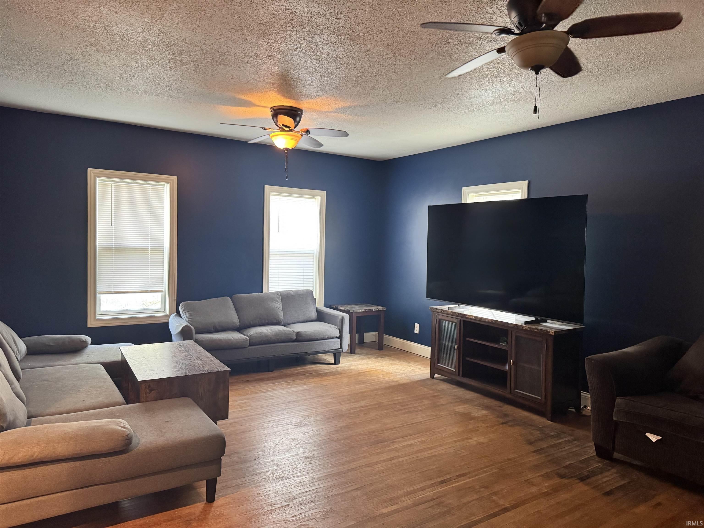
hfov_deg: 71.6
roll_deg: -2.1
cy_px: 264
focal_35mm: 24
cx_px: 352
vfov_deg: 56.8
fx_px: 488
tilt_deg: -2.9
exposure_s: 1/60
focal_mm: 6.76
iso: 640
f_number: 1.78
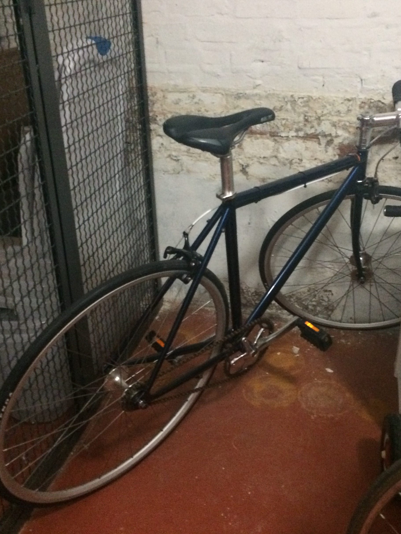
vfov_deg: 47.9
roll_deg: +2.6
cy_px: 266
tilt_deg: -26.8
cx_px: 229
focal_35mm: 39
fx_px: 602
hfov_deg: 36.7
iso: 400
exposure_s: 1/15
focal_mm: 4.15
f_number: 2.2
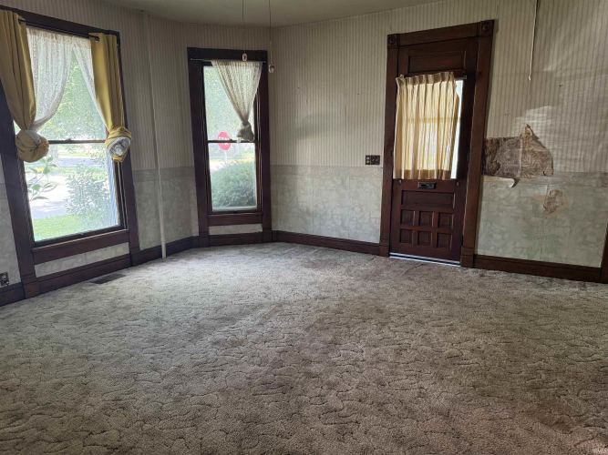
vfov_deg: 56.8
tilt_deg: -11.7
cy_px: 228
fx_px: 421
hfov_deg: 71.6
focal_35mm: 24
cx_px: 304
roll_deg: +0.6
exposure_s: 1/95
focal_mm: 6.76
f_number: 1.78
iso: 200
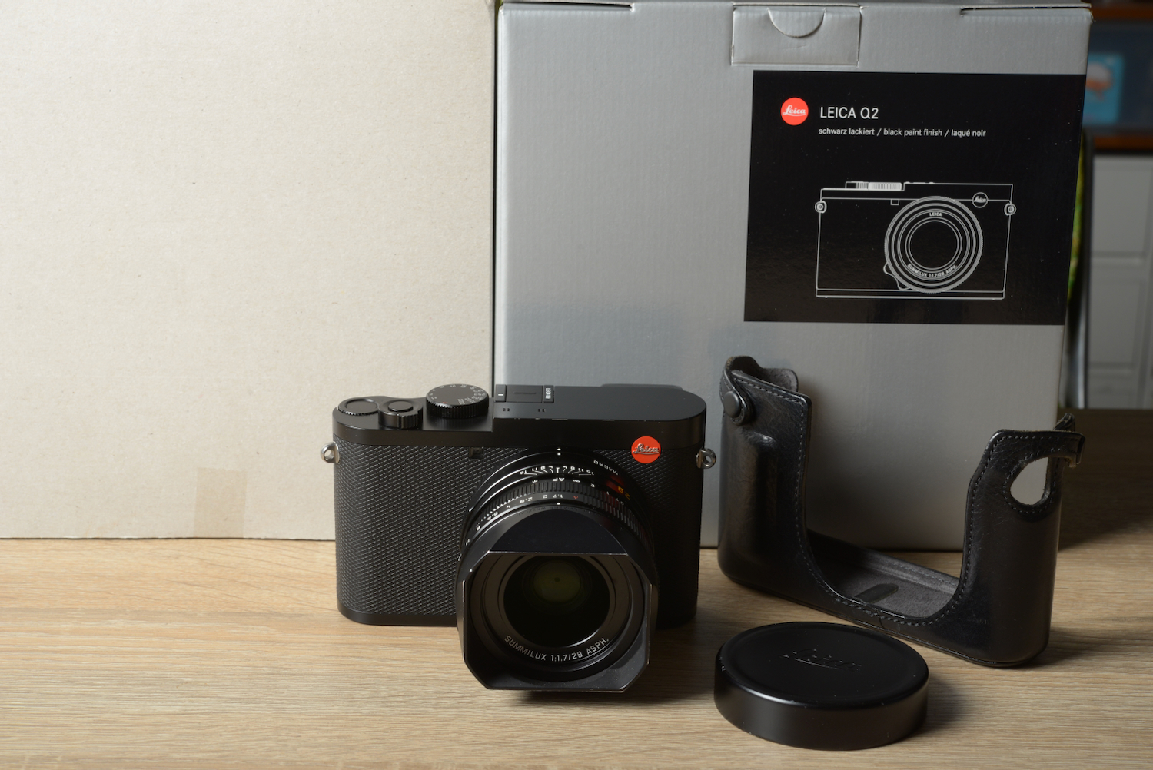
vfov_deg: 22.7
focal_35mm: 60
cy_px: 385
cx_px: 576
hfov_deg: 33.4
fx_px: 1923
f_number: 16
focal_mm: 60
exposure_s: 1/160
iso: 400
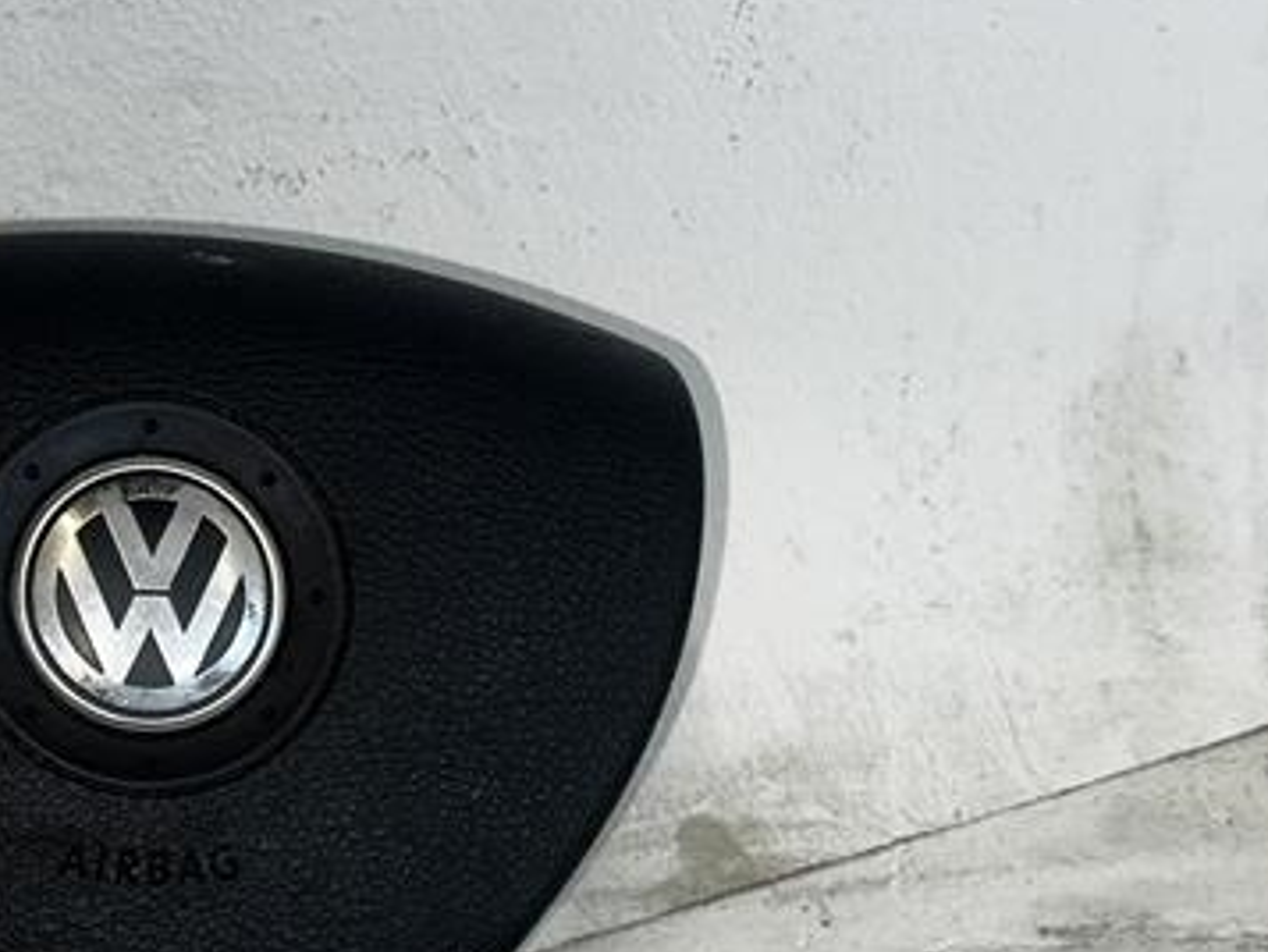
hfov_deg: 22.3
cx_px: 185
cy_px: 714
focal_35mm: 86
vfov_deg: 17.1
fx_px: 3151
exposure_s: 1/177
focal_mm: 6.86
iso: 40
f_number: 1.78
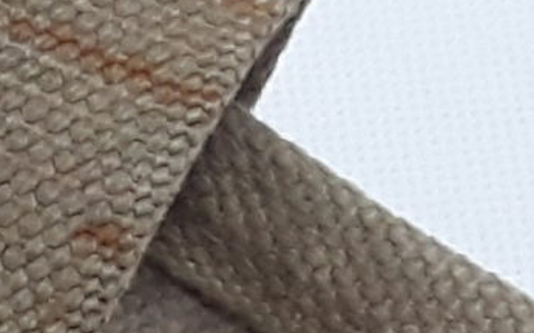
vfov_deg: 5.8
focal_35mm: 212
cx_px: -636
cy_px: 980
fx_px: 3084
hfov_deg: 9.1
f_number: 1.9
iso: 80
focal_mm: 2.91
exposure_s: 1/100
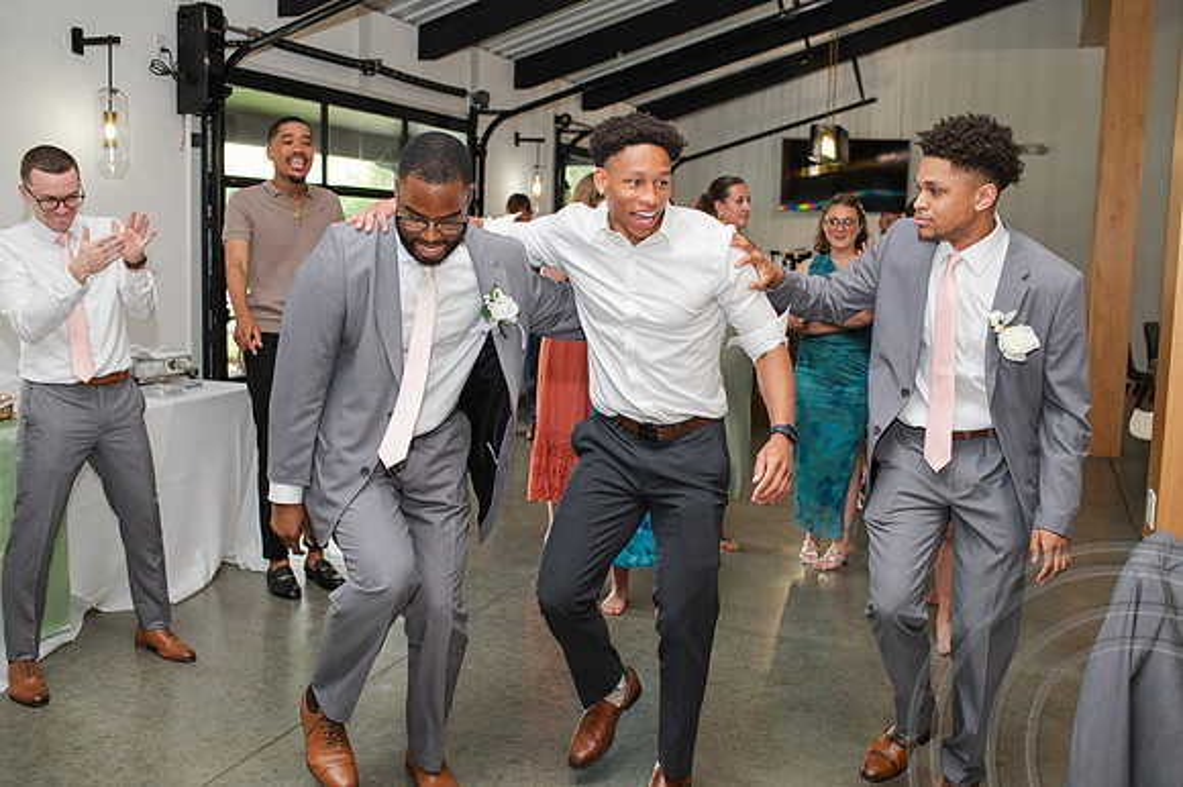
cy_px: 394
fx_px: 1149
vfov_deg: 37.8
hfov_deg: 54.5
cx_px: 592
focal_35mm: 35
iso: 800
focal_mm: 35
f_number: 3.2
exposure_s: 1/200
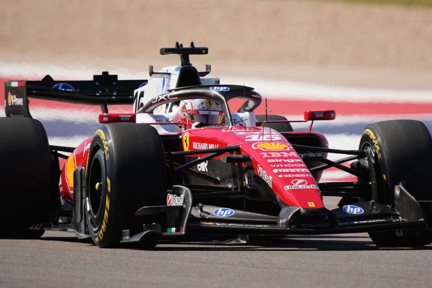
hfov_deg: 2.0
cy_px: 125
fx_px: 12419
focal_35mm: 1035
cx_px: 213
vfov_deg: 1.3
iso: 640
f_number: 6.3
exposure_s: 1/4000
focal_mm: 600
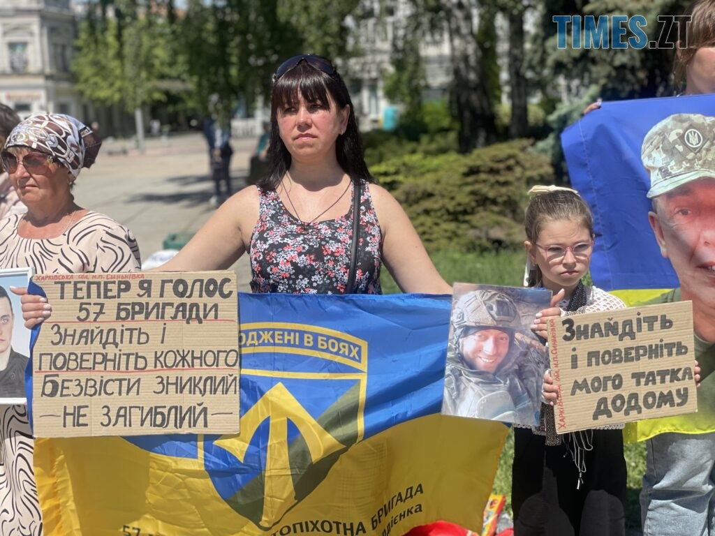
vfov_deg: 28.0
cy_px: 268
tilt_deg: -7.3
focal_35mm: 52
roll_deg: +1.8
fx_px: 1074
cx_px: 358
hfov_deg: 36.8
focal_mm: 6
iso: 32
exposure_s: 1/2283
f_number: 2
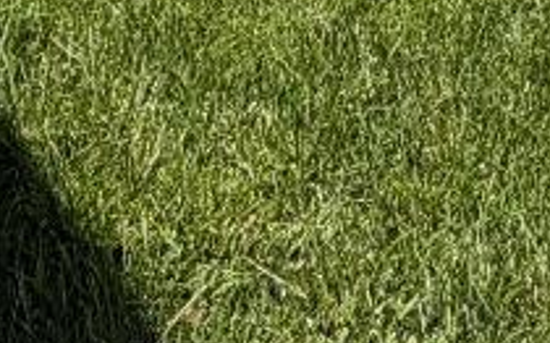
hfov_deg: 19.5
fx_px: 1588
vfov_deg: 8.9
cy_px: -829
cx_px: 139
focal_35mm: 106
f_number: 2.2
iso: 25
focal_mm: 2.22
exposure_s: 1/770
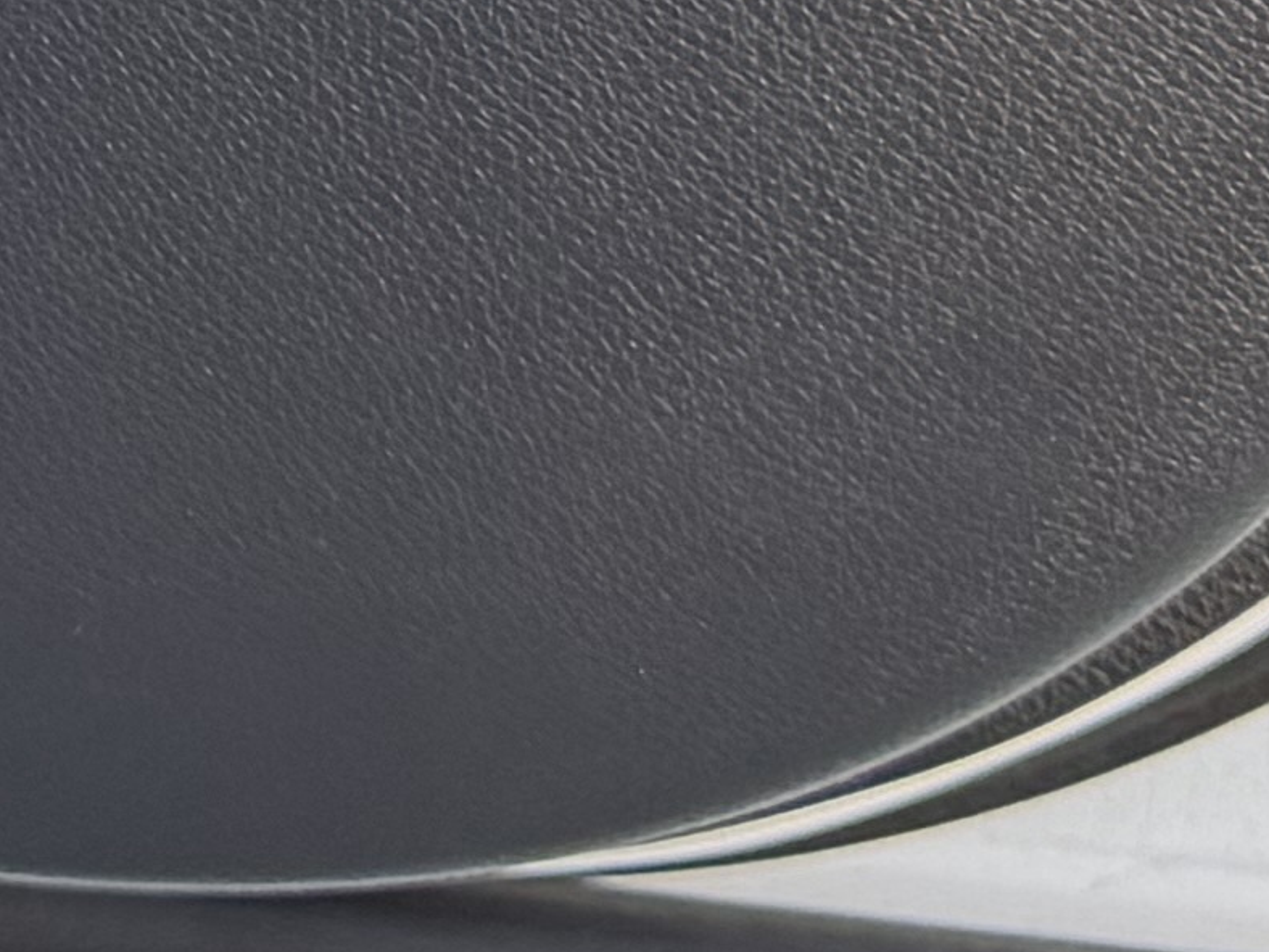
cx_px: -865
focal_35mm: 174
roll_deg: +1.0
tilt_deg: -18.2
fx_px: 6379
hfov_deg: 10.8
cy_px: -1624
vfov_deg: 7.7
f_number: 1.78
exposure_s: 1/193
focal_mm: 6.76
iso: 125
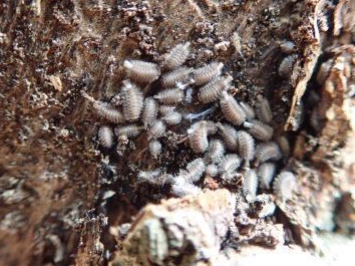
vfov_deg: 37.6
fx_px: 389
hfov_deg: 49.0
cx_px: 170
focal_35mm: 38
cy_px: 117
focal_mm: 5.5
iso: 800
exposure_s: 1/40
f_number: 2.3
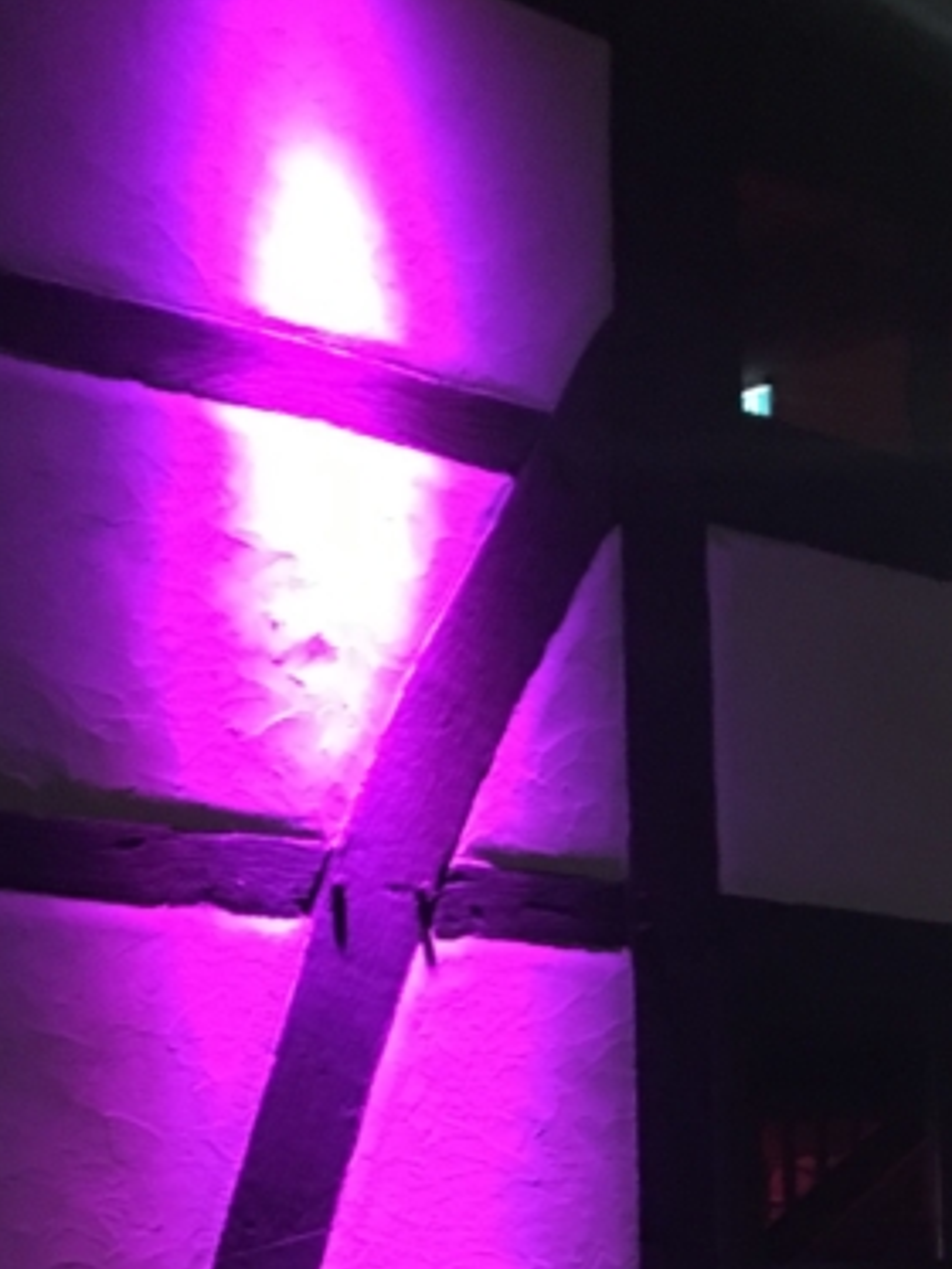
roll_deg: +2.4
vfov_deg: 23.1
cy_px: 1364
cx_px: 1256
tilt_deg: -3.0
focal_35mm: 80
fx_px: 2932
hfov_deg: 17.3
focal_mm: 4.15
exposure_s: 1/17
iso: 400
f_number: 2.2
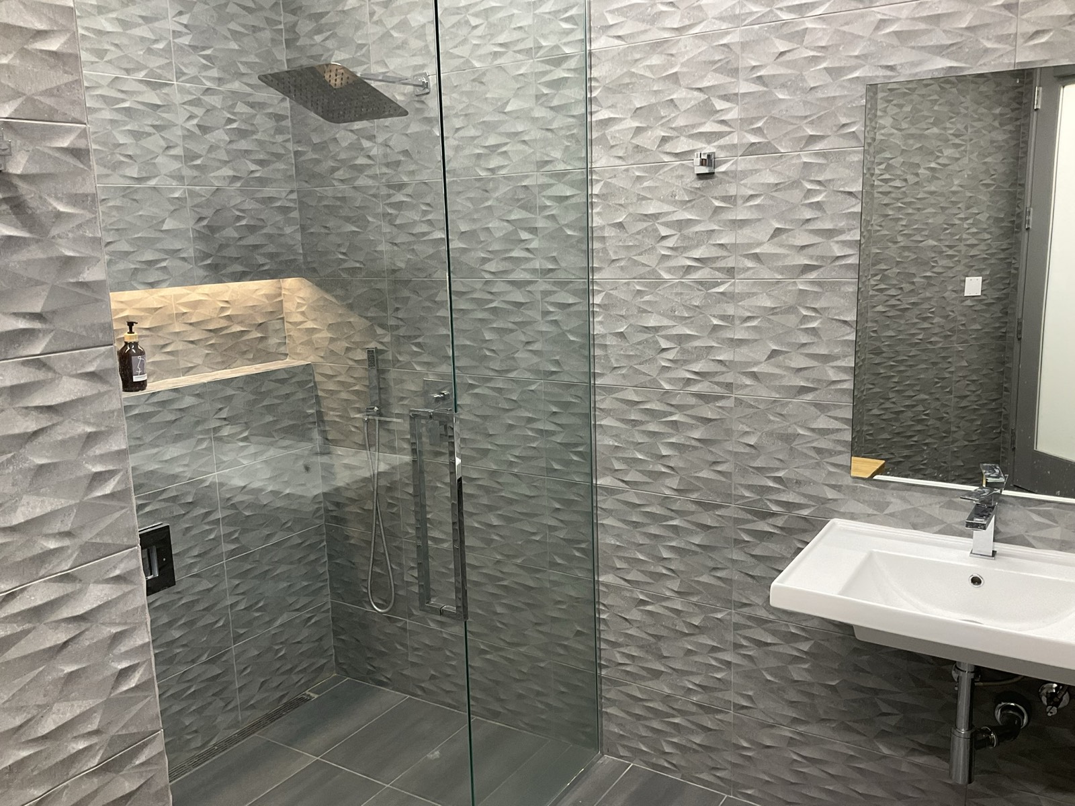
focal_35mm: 29
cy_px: 403
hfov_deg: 61.7
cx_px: 538
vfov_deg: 48.2
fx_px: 901
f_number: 1.8
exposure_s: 1/60
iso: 80
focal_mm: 3
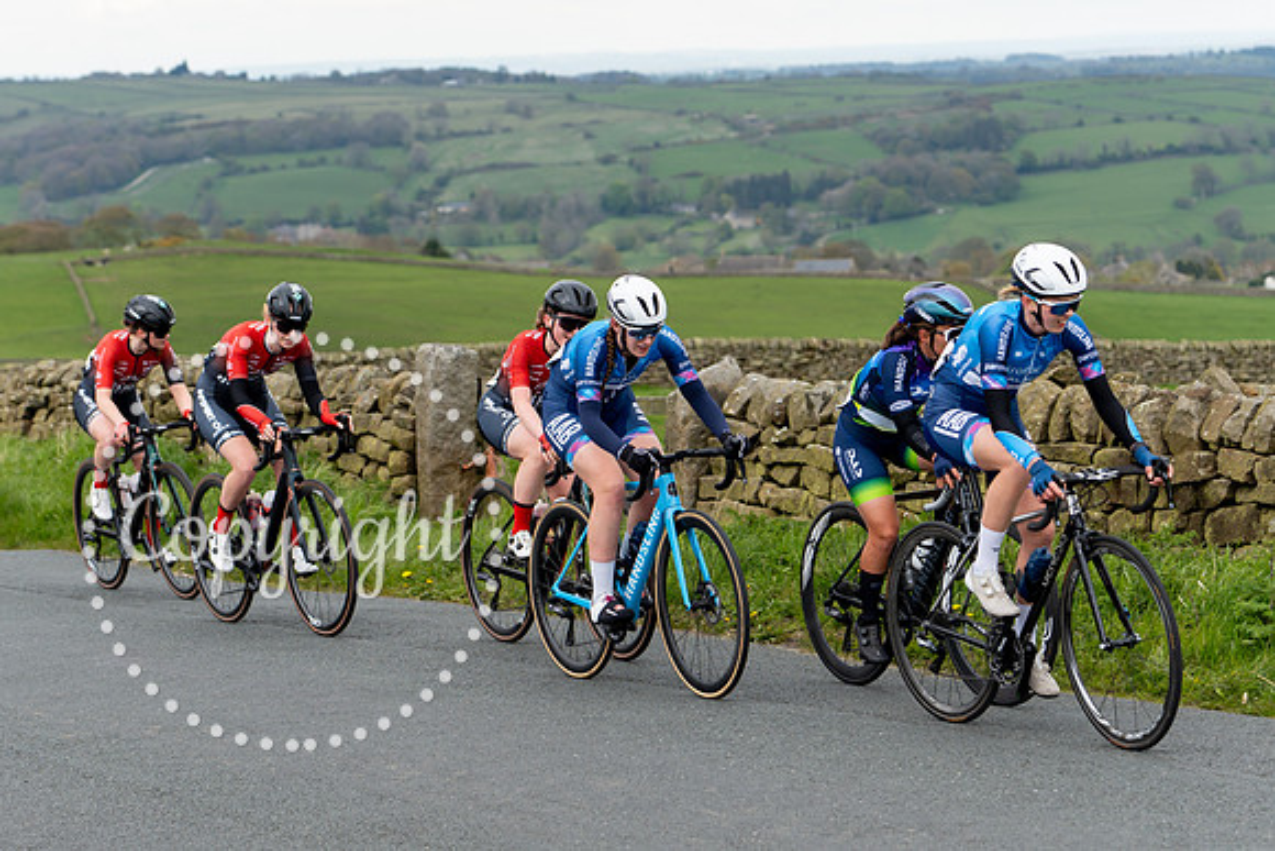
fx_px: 3989
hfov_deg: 18.2
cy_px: 363
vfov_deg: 12.2
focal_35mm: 113
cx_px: 619
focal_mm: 78
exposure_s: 1/640
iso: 200
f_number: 3.5
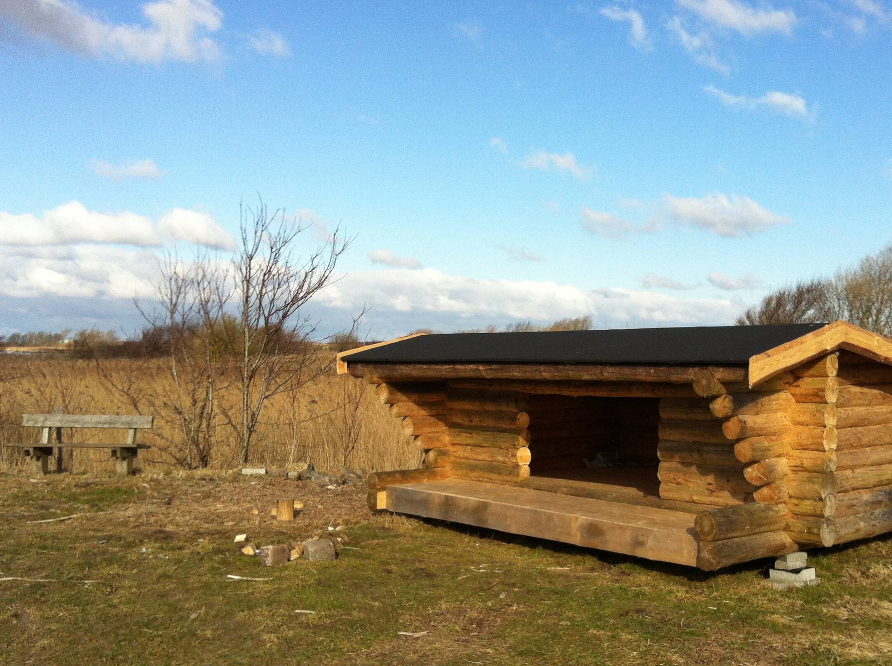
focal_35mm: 46
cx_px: 531
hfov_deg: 41.1
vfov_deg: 31.3
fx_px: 1184
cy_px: 427
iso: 80
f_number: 2.8
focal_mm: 3.85
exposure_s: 1/1508
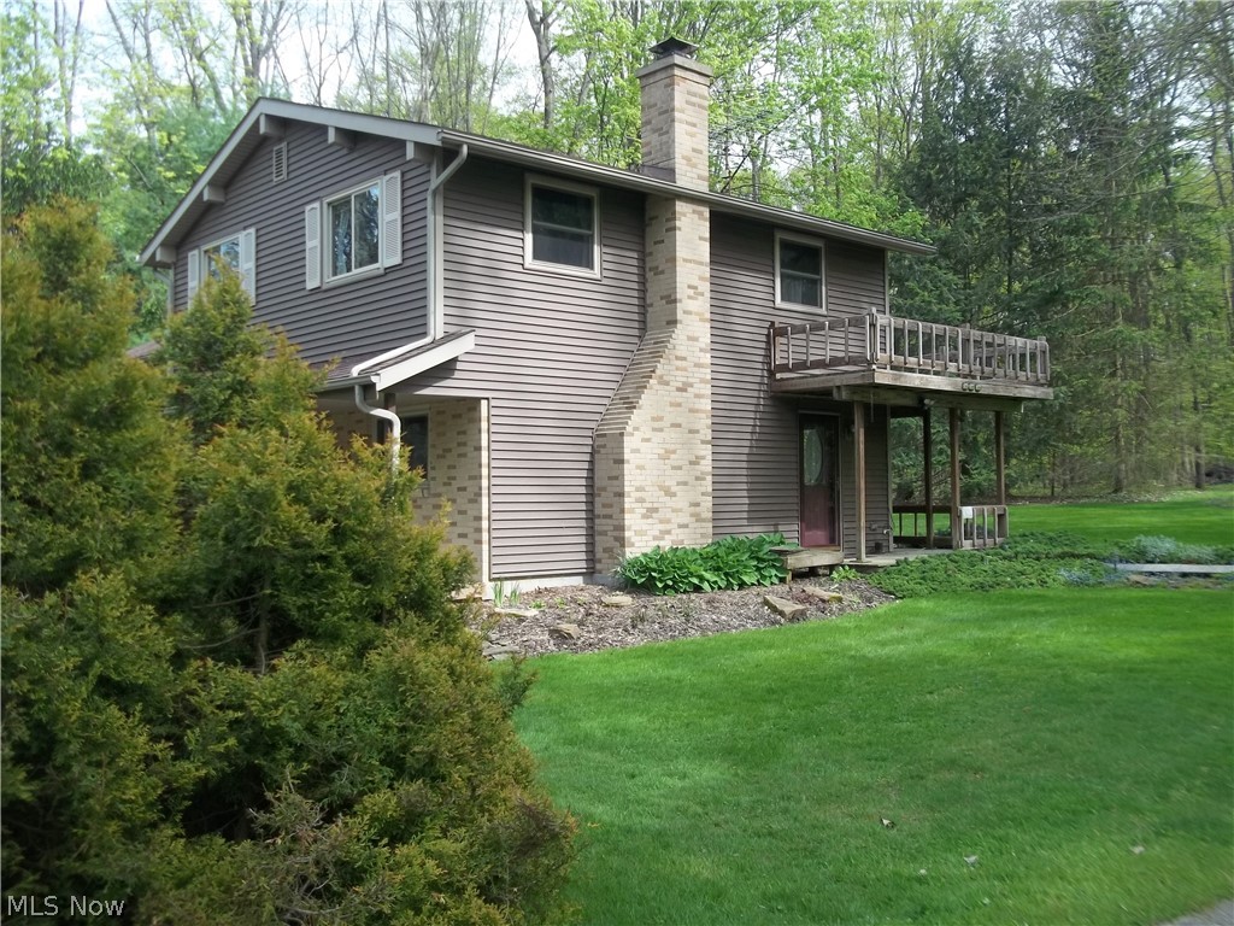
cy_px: 463
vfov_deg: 44.2
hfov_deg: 56.8
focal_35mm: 32
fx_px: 1141
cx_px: 617
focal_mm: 5.7
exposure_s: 1/320
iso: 80
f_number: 2.9
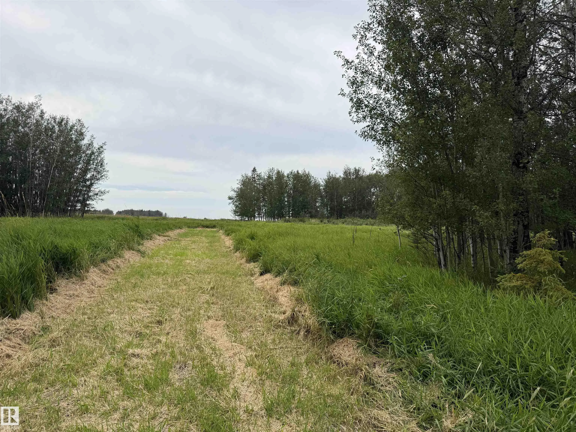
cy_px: 216
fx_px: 399
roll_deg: -0.9
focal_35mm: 24
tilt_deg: +1.4
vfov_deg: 56.8
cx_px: 288
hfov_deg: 71.6
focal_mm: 6.76
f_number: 1.78
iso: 80
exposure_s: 1/3279
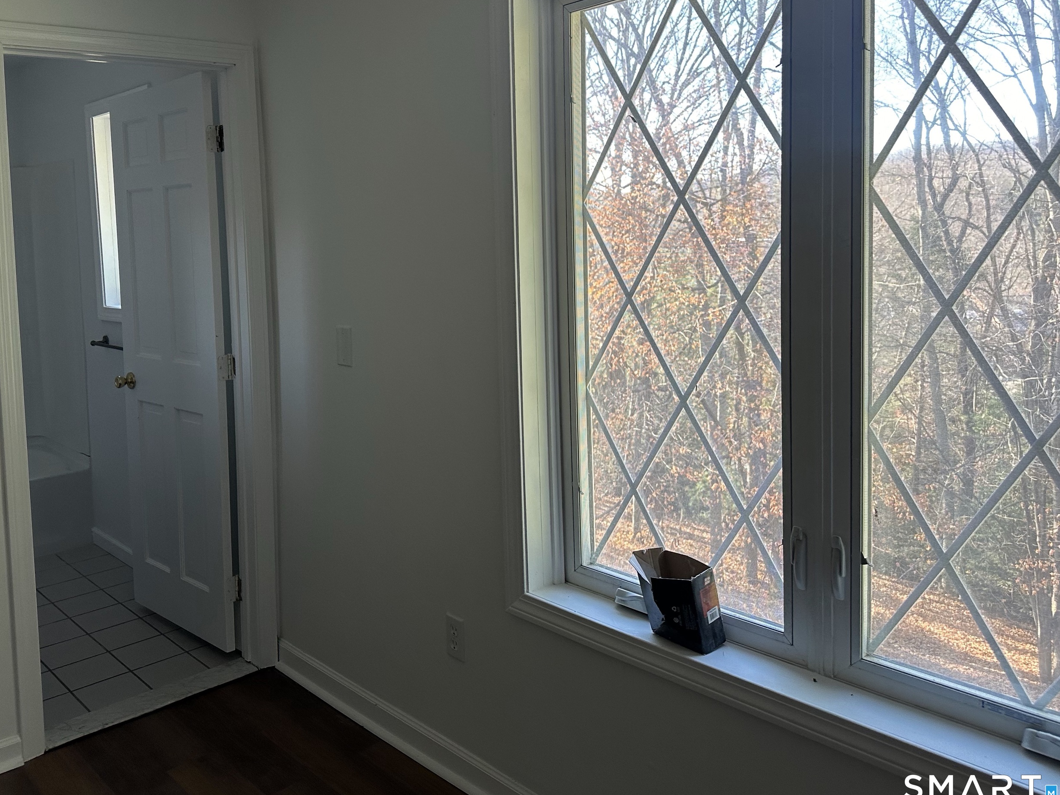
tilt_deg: -3.7
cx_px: 439
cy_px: 313
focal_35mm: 30
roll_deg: +0.4
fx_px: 919
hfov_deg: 59.6
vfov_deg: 46.5
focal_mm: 6.86
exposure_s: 1/120
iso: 160
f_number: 1.78
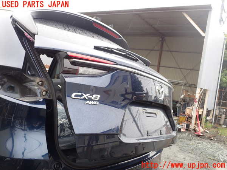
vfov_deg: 44.2
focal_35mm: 32
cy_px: 85
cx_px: 114
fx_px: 210
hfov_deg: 56.8
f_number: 3.2
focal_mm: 5.79
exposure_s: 1/80
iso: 100
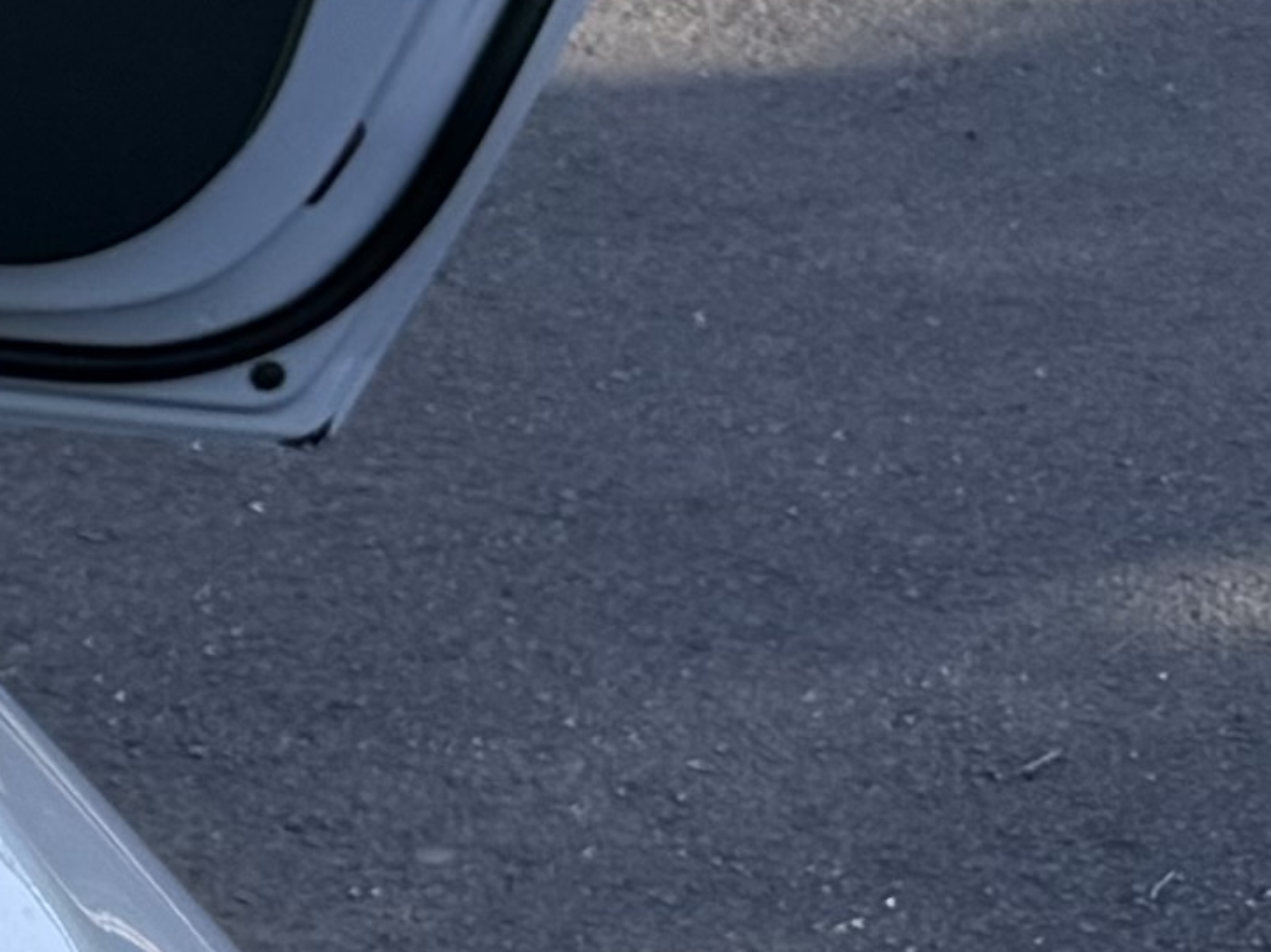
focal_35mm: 190
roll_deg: +0.5
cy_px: 959
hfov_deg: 7.8
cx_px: -3389
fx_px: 6974
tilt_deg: -24.3
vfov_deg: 7.8
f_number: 1.78
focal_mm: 6.76
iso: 80
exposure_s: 1/580
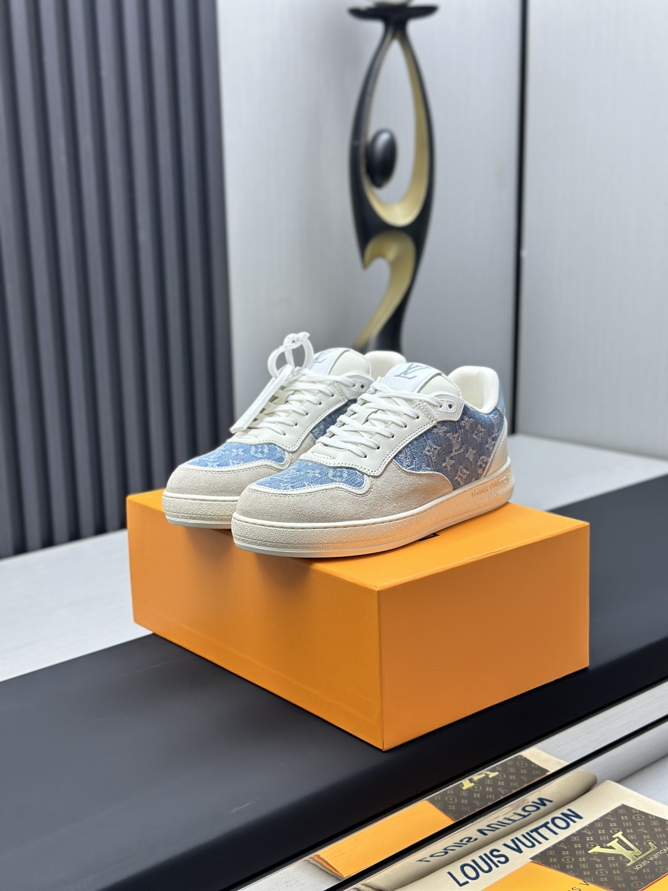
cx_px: 334
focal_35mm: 48
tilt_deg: -13.8
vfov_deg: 39.7
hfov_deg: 30.3
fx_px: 1235
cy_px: 446
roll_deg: +1.0
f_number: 1.78
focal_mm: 6.86
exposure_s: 1/100
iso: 125
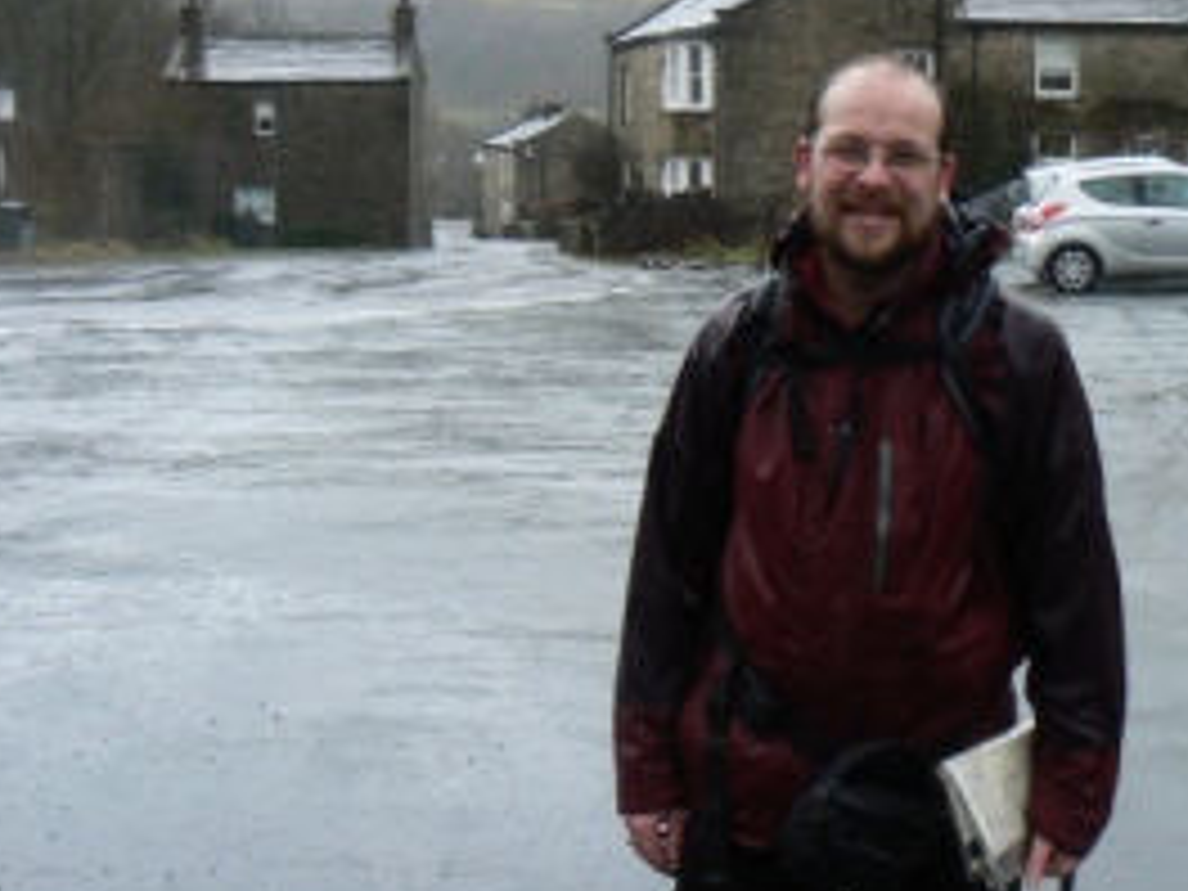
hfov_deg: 32.3
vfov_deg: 24.8
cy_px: 351
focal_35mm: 59
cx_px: 828
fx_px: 2025
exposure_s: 1/30
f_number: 2.8
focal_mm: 6
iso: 80
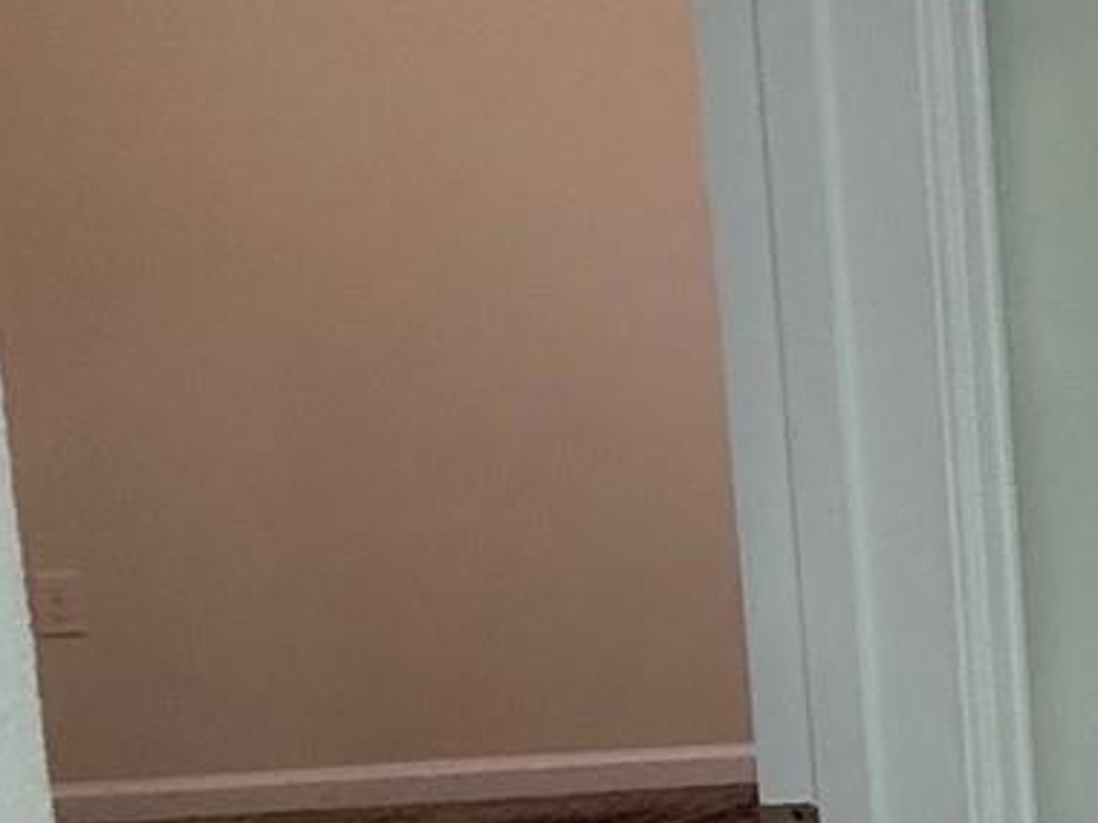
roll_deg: +0.8
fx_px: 1871
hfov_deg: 22.1
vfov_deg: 24.7
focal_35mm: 59
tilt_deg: -5.2
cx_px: 1916
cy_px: 277
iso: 250
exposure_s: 1/60
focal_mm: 2.22
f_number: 2.2
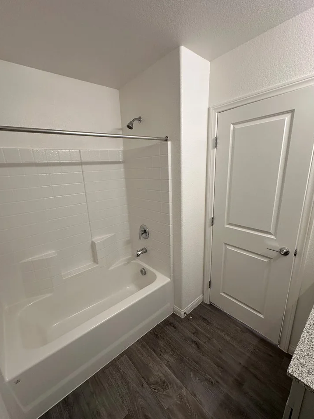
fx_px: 181
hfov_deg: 81.7
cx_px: 152
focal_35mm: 15
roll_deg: +1.2
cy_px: 216
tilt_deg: -14.6
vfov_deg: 98.1
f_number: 2.2
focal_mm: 2.22
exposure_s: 1/120
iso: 160
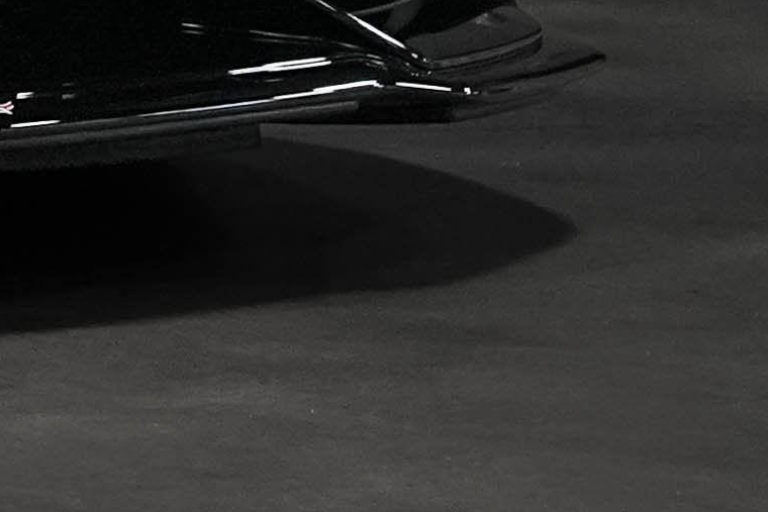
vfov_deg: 4.0
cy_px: -596
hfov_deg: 5.8
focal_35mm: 341
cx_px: -1237
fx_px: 7276
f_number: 5
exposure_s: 1/160
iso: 12800
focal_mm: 62
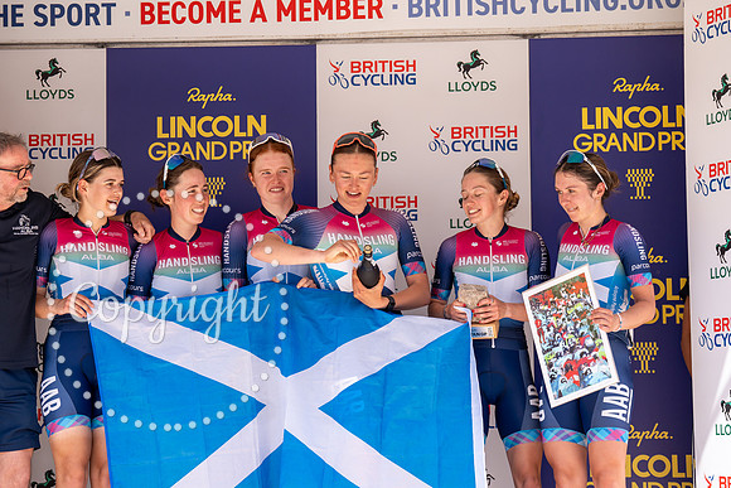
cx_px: 366
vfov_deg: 14.3
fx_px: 1942
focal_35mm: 96
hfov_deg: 21.3
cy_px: 244
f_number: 4
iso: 400
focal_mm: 92
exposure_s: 1/1000
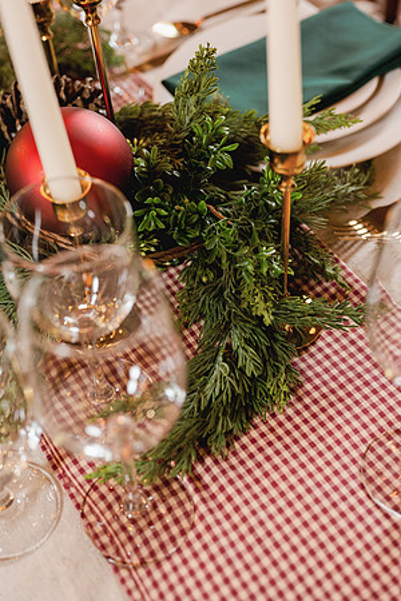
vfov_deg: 39.6
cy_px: 300
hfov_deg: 27.0
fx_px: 835
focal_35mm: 50
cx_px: 200
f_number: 3.2
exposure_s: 1/80
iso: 400
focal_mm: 50
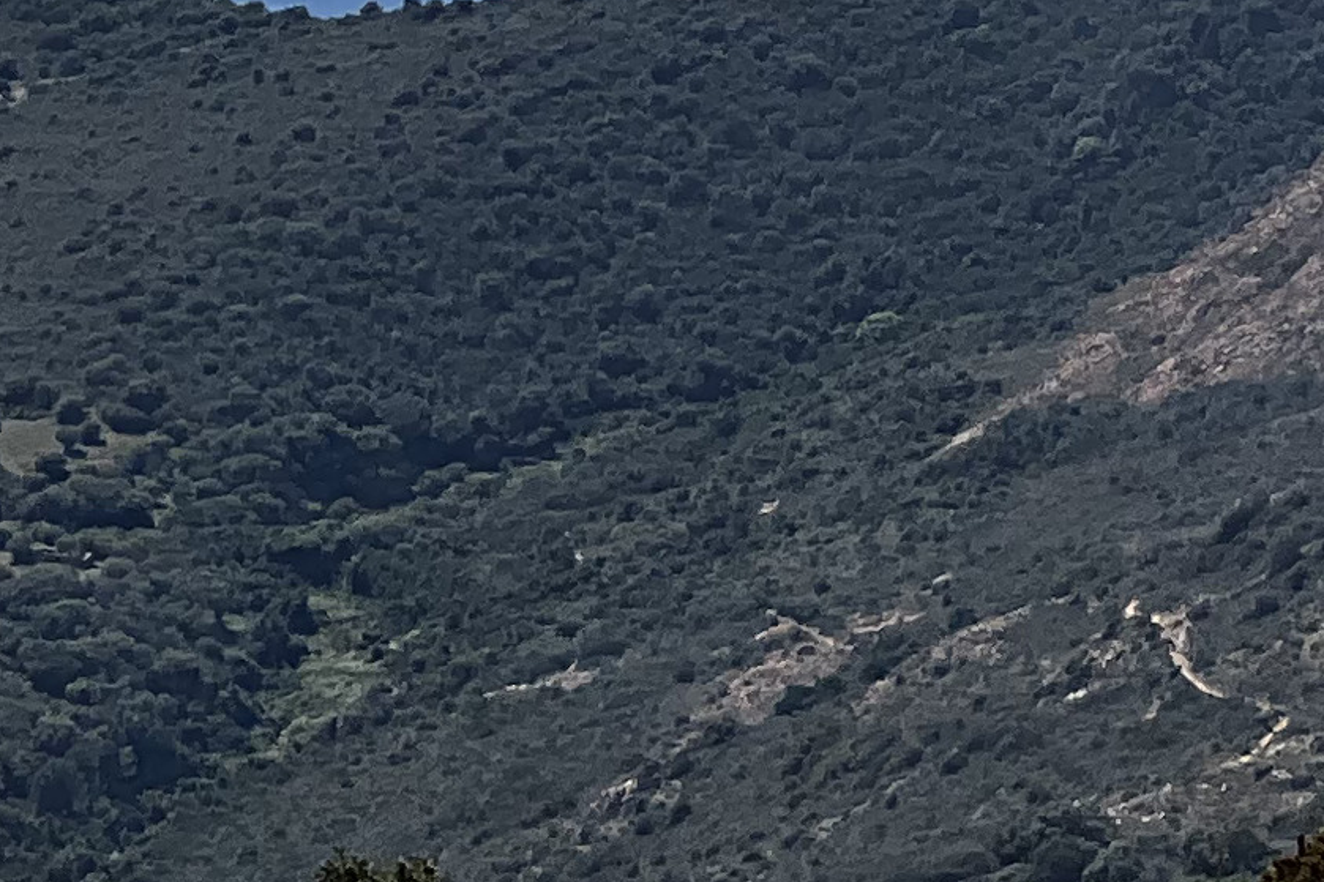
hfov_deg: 5.4
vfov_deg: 3.6
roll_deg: -1.1
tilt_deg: -1.2
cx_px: 1766
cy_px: -518
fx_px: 14045
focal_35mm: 382
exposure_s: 1/1393
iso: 32
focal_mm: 9
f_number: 2.8
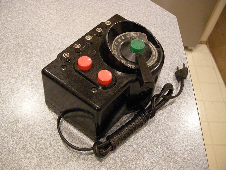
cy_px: 85
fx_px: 229
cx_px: 113
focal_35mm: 35
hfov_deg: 52.6
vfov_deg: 40.7
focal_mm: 7.5
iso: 400
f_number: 2.7
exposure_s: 1/10.6
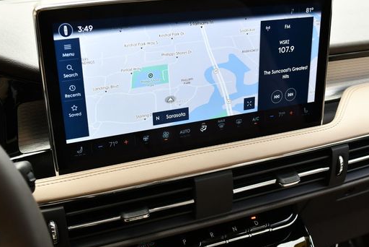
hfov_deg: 43.6
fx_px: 461
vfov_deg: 29.9
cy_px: 131
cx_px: 186
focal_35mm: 45
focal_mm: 18
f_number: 4
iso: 400
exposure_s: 1/250
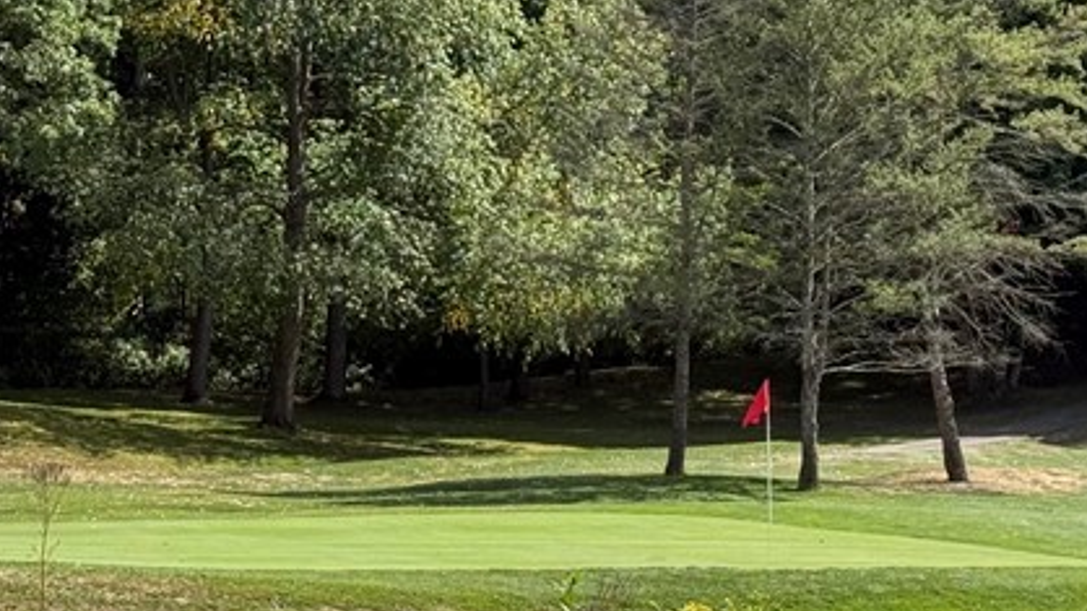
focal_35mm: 128
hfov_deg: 16.7
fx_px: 3689
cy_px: 608
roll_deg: +0.7
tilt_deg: +0.5
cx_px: 728
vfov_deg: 9.4
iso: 64
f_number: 1.78
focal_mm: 6.76
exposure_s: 1/3226
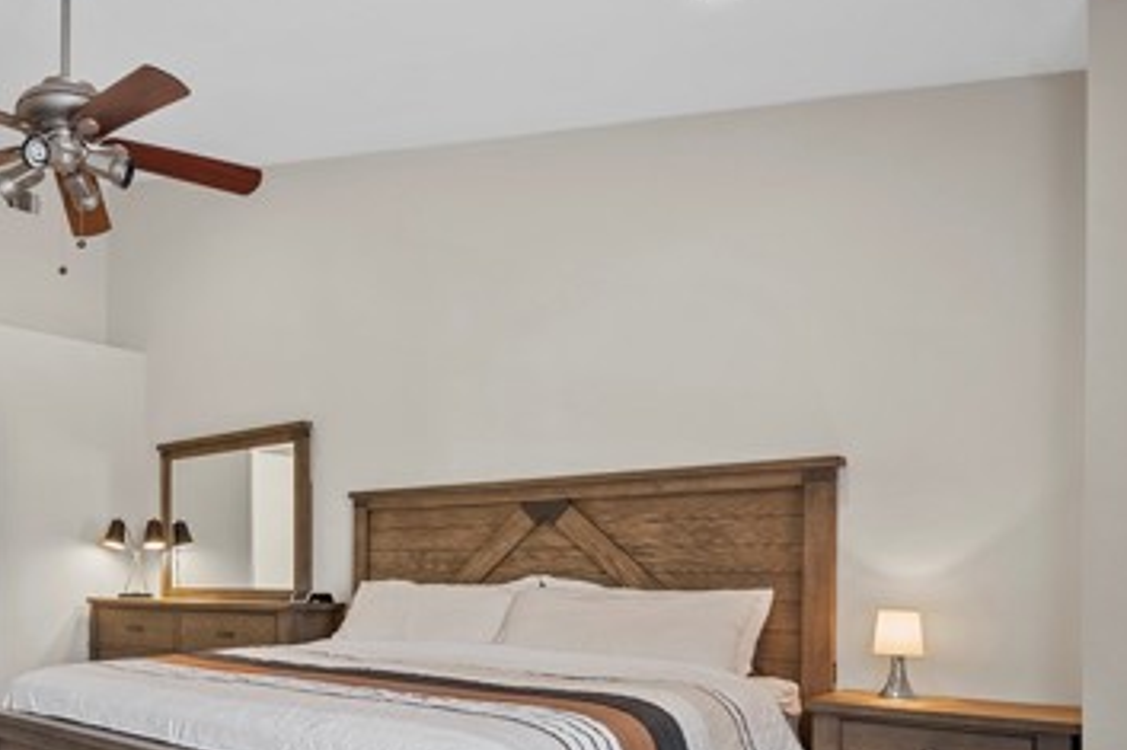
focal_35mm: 29
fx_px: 907
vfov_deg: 43.2
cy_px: 582
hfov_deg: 56.4
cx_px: 147
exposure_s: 1/6
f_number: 6.3
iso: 250
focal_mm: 16
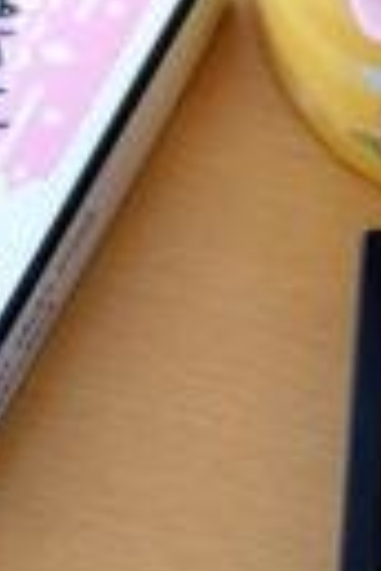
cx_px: 766
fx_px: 4334
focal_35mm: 273
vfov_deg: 7.5
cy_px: 22
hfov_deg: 4.9
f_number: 3.5
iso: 400
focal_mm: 50
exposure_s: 1/60
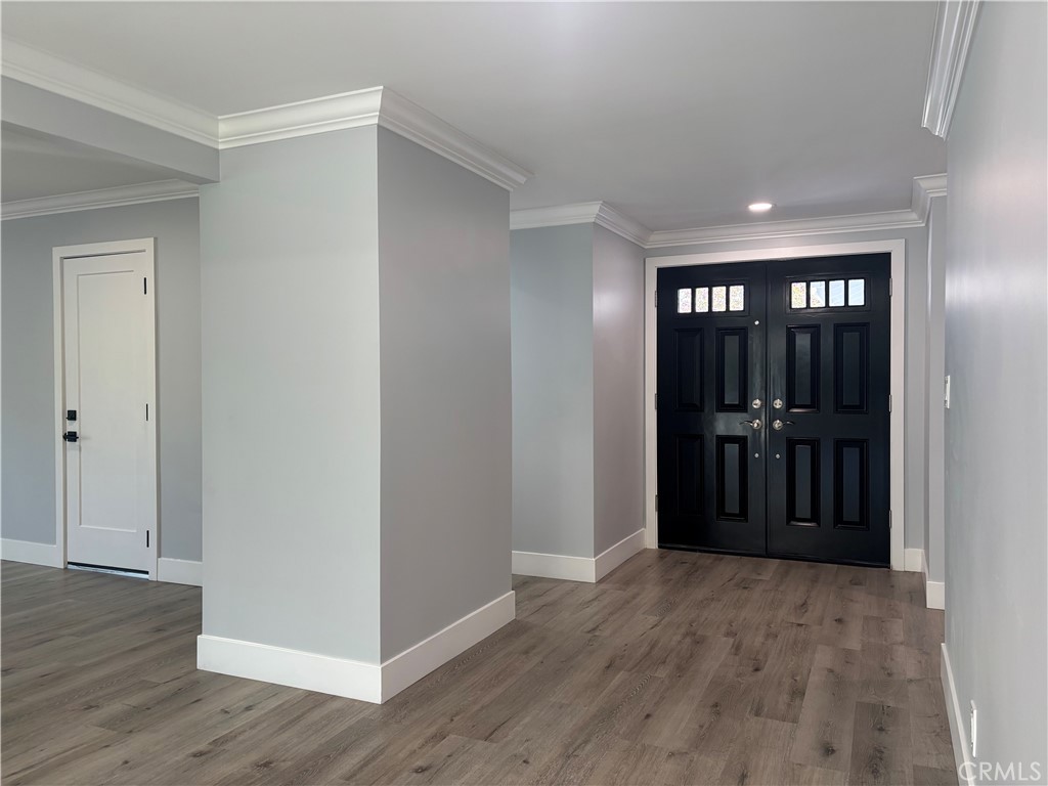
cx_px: 524
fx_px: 787
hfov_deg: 67.3
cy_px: 393
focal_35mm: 26
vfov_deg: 53.1
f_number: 1.6
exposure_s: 1/120
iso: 125
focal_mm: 5.96
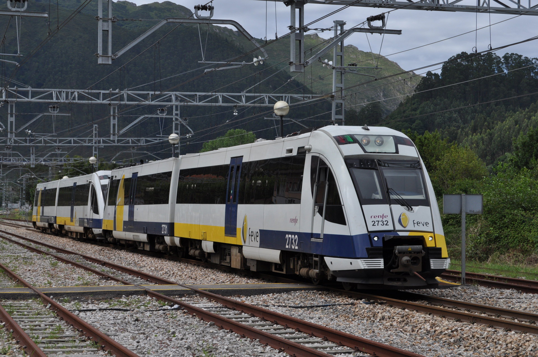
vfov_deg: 16.5
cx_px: 269
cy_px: 178
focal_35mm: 82
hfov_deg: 24.6
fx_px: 1231
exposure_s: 1/320
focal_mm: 55
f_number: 9
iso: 200
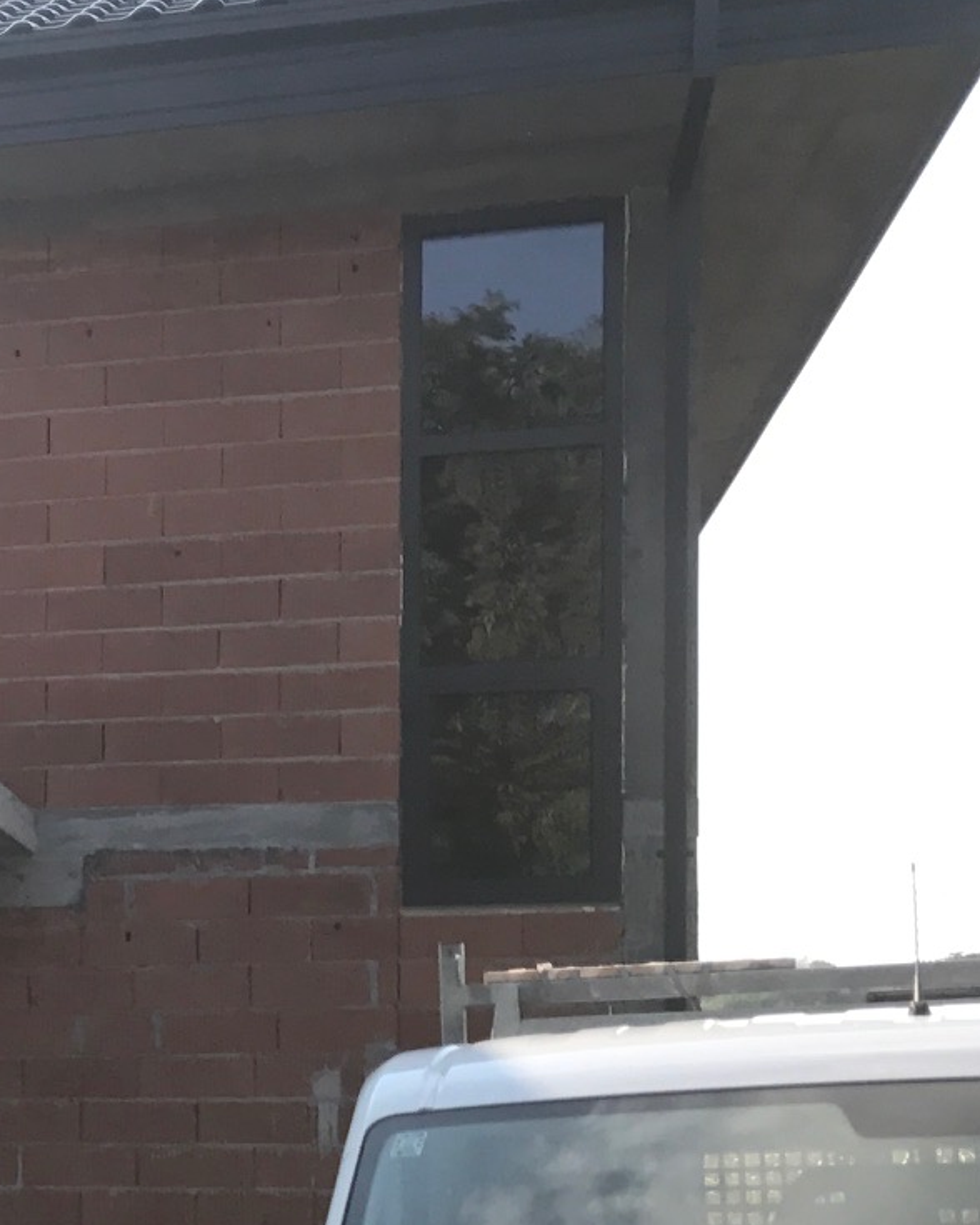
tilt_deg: -0.4
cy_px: 1138
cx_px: -560
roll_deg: -0.2
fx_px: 2719
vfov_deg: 24.5
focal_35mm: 75
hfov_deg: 17.9
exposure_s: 1/1312
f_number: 1.8
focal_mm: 3.99
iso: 20
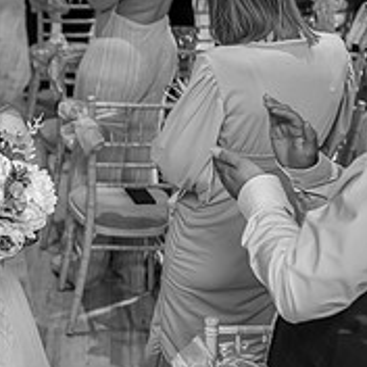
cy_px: 117
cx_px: -133
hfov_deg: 16.6
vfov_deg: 17.7
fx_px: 1175
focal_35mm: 98
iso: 200
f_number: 2.5
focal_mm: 35
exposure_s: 1/100
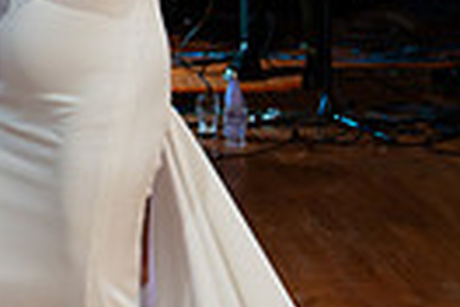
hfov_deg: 17.2
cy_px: -19
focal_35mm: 114
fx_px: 1457
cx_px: -80
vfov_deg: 11.9
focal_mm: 26
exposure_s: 1/160
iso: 1250
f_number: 2.8
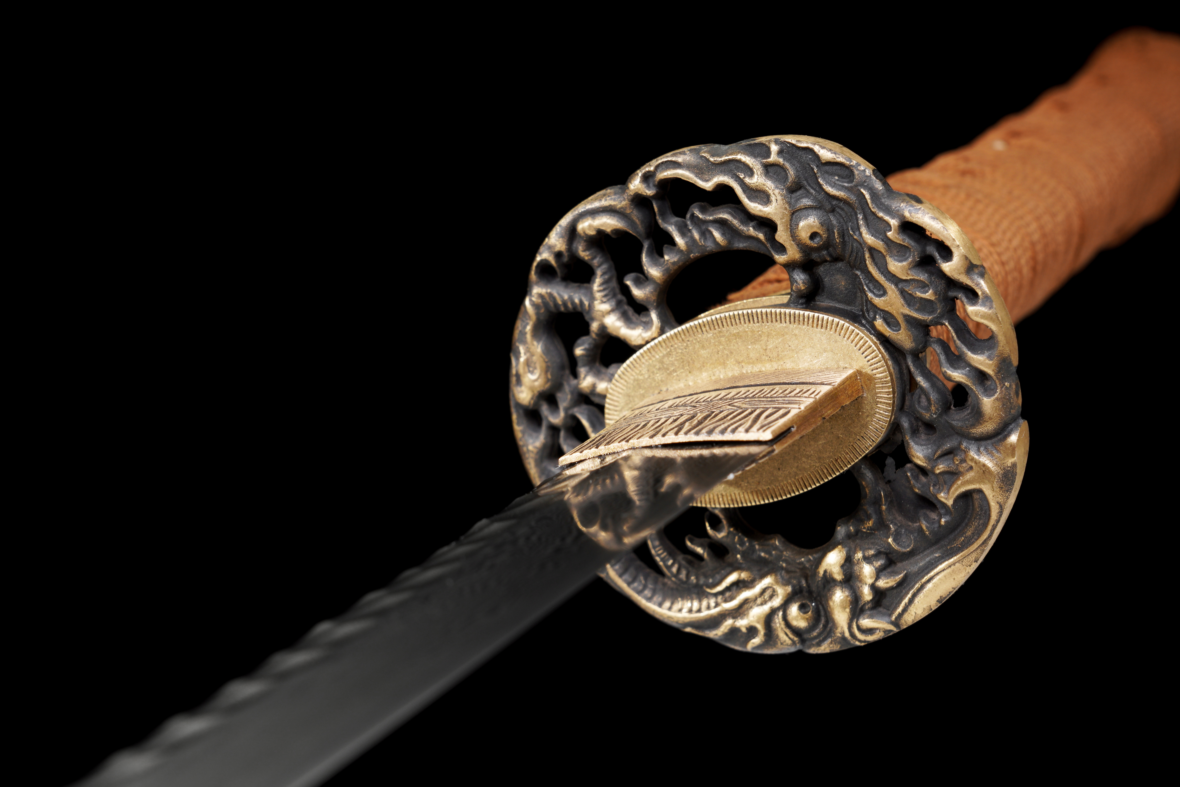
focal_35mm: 75
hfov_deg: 27.0
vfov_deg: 18.2
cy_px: 394
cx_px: 590
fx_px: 2458
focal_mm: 50
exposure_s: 1/200
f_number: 9
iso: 100
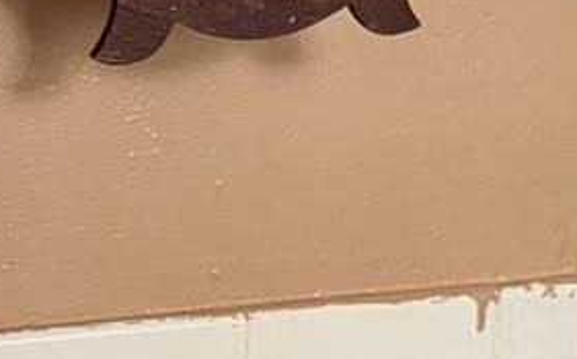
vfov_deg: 9.0
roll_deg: -0.9
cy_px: 158
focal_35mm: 145
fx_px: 2278
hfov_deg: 14.0
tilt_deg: -16.6
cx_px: -97
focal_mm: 6.76
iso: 640
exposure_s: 1/60
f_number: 1.78
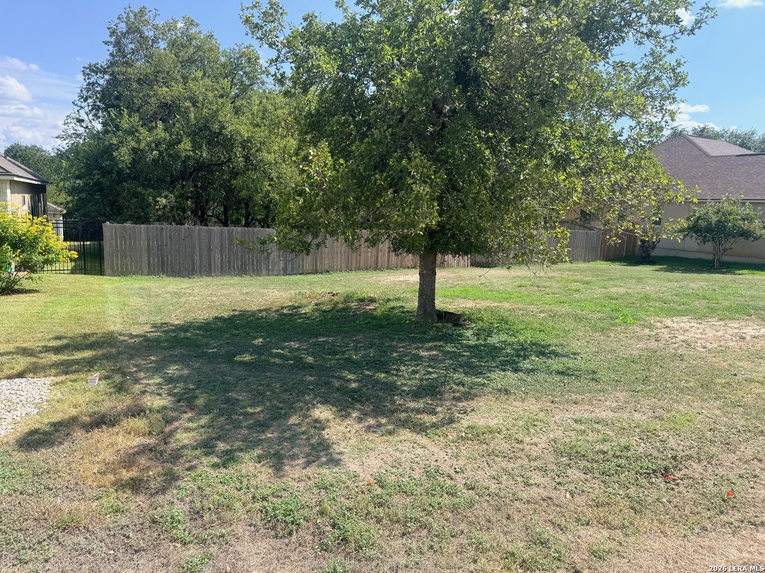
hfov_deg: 71.6
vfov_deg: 56.8
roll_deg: -1.1
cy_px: 286
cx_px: 382
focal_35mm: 24
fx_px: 530
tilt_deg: -8.0
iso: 80
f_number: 1.78
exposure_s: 1/2445
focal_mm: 6.76
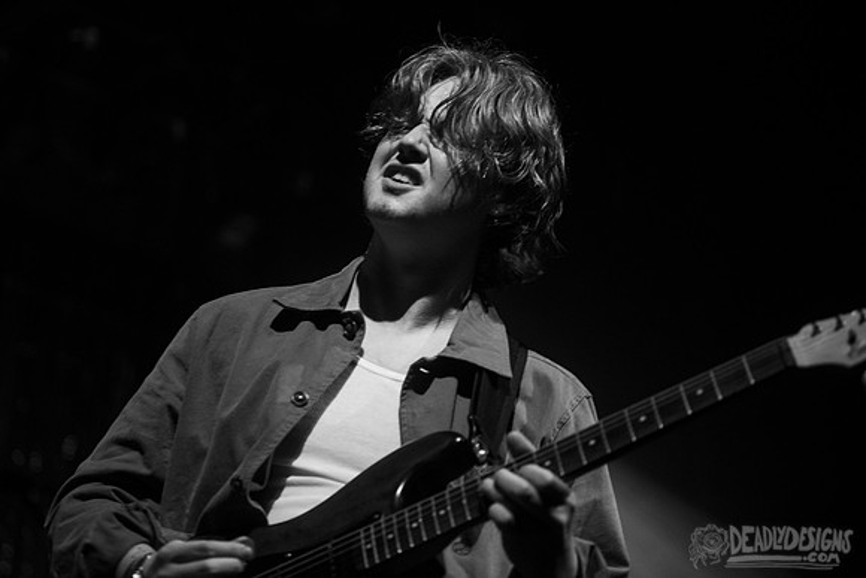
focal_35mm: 86
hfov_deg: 23.5
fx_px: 2079
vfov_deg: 15.8
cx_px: 398
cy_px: 266
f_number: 3.2
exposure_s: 1/200
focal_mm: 80
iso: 2500
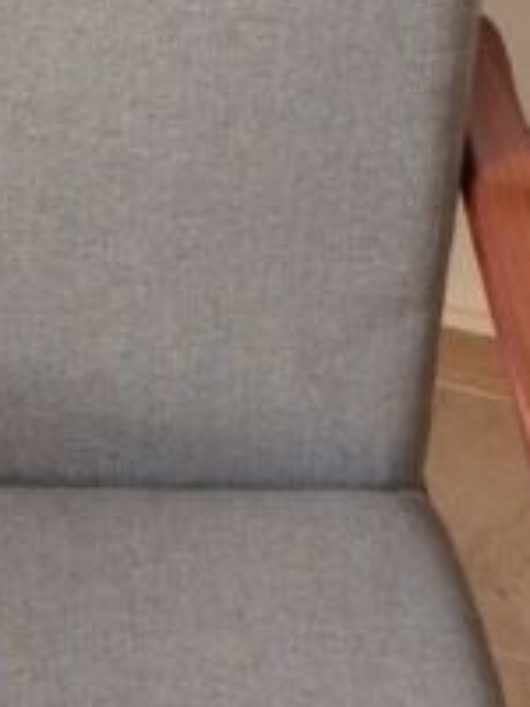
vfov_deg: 21.0
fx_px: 1899
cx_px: 7
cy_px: 460
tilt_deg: -56.6
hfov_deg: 15.6
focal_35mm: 93
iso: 160
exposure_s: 1/33
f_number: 2.2
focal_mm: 4.15
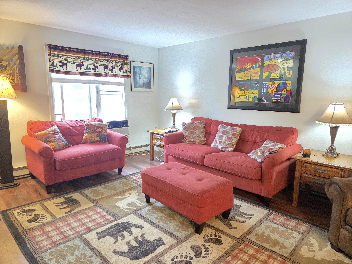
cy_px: 132
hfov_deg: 73.9
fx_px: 234
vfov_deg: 58.9
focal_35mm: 23
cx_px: 176
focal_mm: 5.4
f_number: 1.8
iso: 2000
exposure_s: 1/120
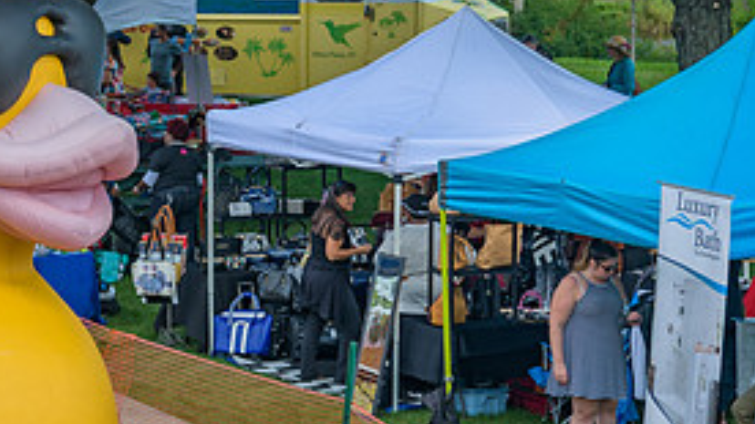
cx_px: -33
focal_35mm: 172
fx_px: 3442
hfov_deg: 12.3
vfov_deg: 7.0
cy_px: 231
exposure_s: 1/125
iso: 64
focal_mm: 78
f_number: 4
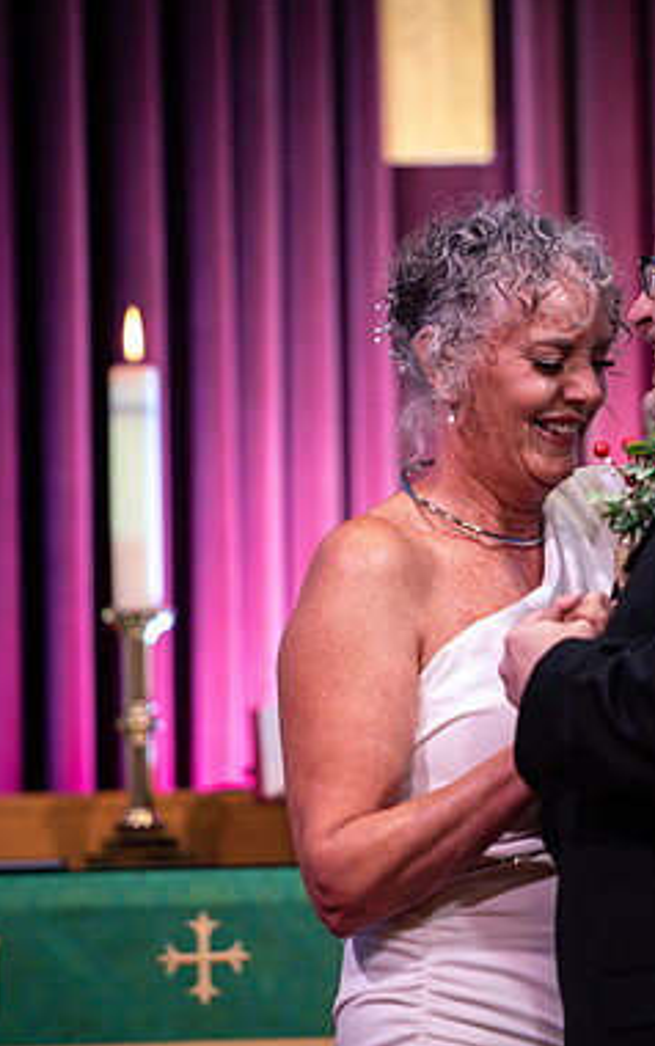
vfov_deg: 7.7
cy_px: 524
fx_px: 7757
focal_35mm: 272
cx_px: 526
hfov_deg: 4.8
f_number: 2.8
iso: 800
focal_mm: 175
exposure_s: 1/200
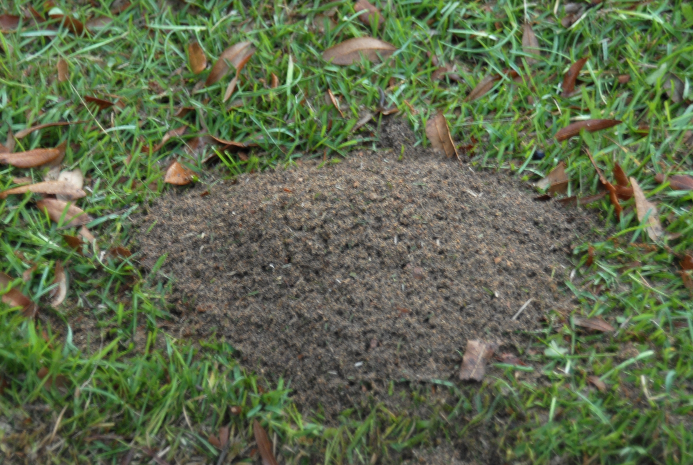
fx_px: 2749
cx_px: 346
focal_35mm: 142
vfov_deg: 9.7
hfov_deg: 14.4
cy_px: 232
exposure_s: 1/10
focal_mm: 95
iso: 200
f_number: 5.3
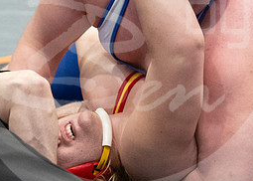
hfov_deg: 4.0
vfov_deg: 2.8
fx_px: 3656
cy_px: 130
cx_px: 215
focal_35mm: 509
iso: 3200
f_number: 2.8
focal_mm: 102
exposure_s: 1/1000
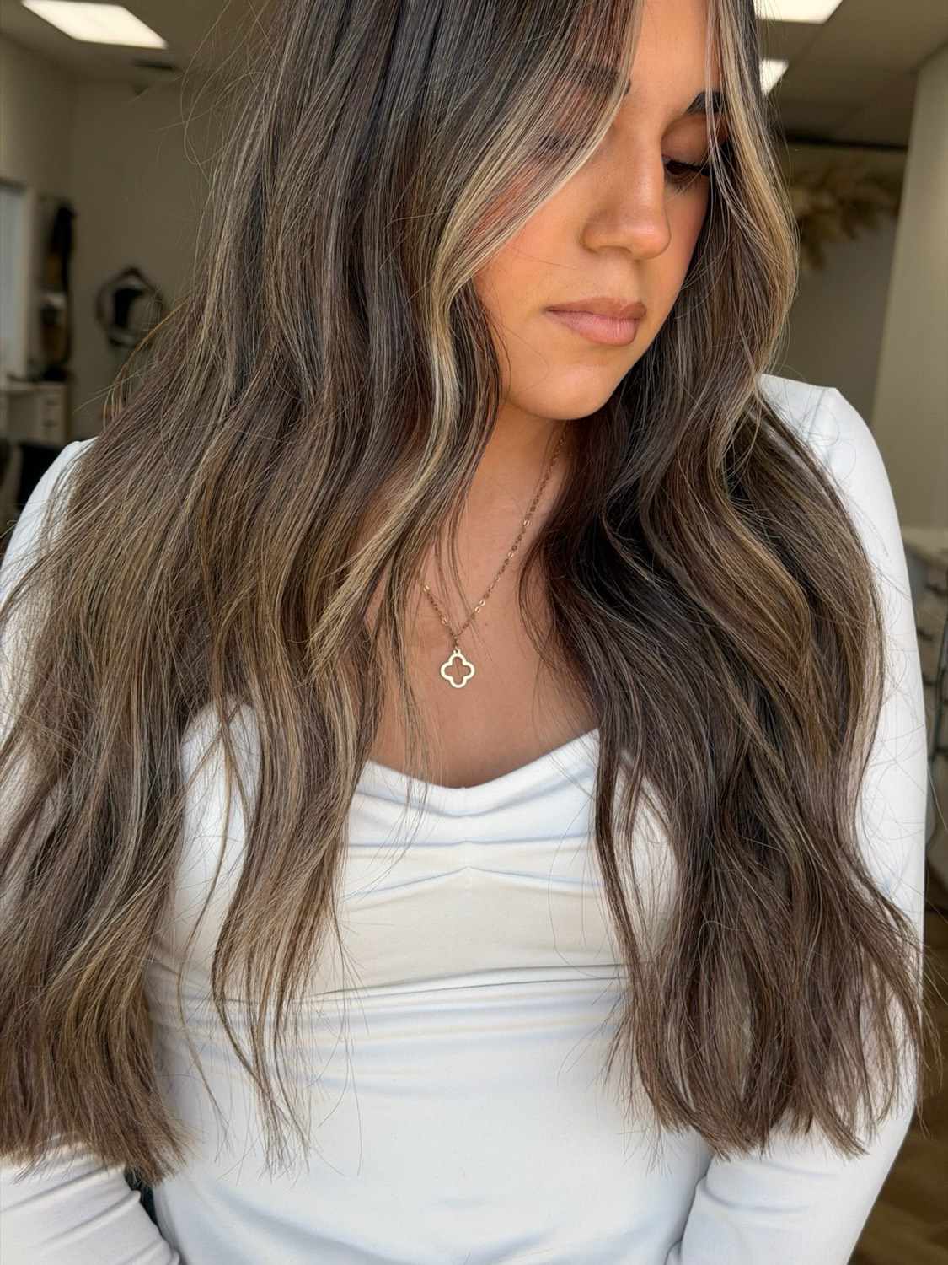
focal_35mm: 48
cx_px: 474
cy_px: 632
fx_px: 1753
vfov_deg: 39.7
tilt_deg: -8.1
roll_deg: -5.5
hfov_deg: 30.3
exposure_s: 1/250
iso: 64
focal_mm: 6.76
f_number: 1.78
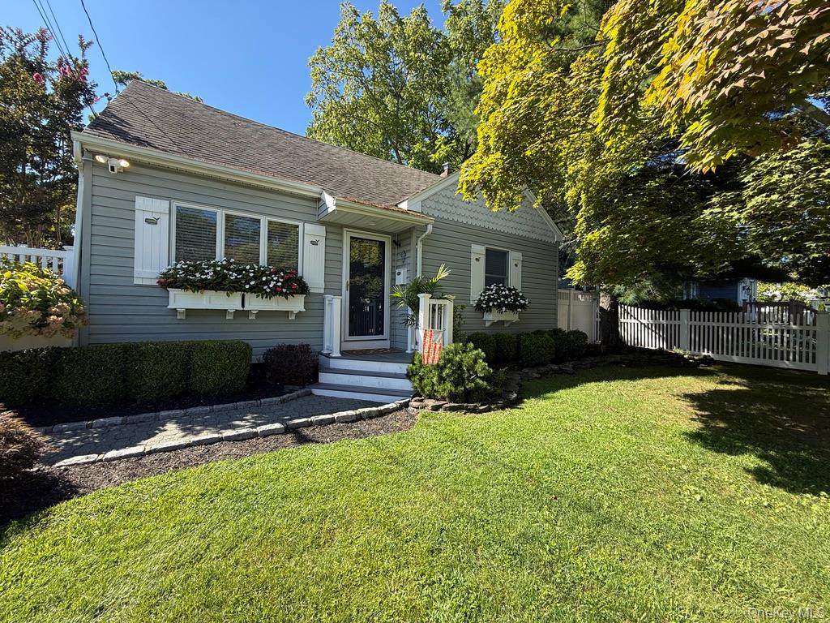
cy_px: 312
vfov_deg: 85.7
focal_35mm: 14
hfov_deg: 102.1
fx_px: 336
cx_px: 415
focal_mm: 2.22
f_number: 2.2
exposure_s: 1/400
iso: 50
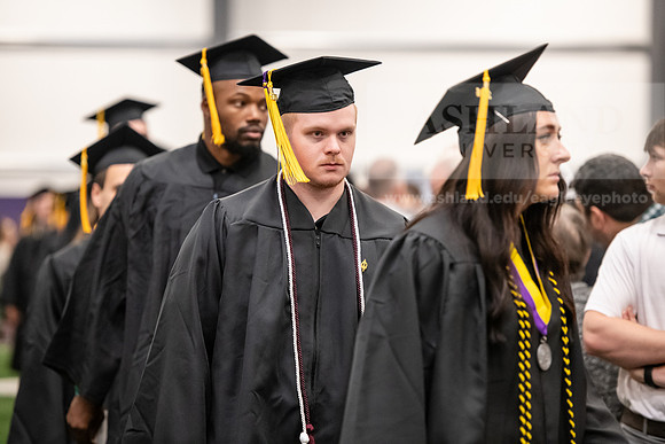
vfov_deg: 8.9
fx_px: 2864
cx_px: 332
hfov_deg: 13.2
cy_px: 222
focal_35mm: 155
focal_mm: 155
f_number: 3.2
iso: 3200
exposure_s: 1/200
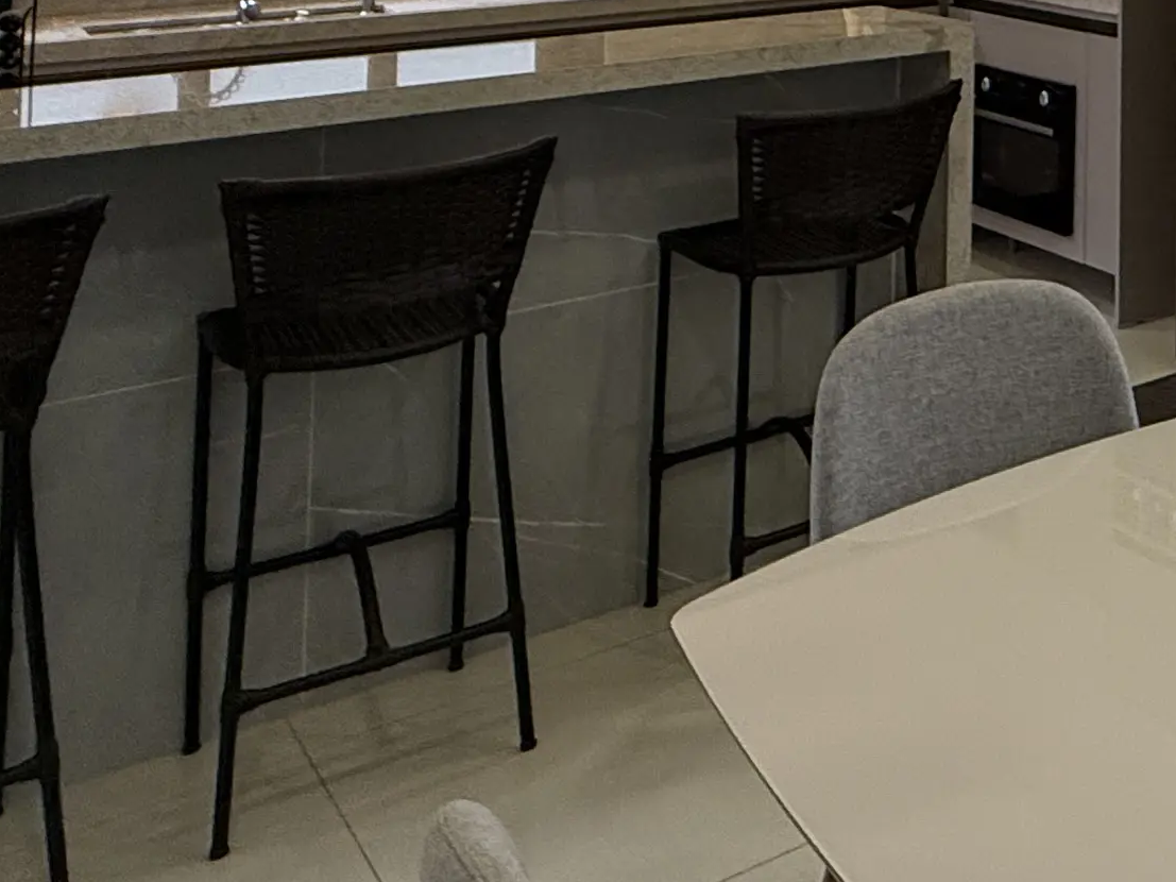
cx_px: 1604
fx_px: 1732
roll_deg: -0.7
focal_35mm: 51
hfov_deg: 28.9
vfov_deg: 24.5
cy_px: -300
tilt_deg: +3.1
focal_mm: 2.22
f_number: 2.2
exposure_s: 1/120
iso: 200
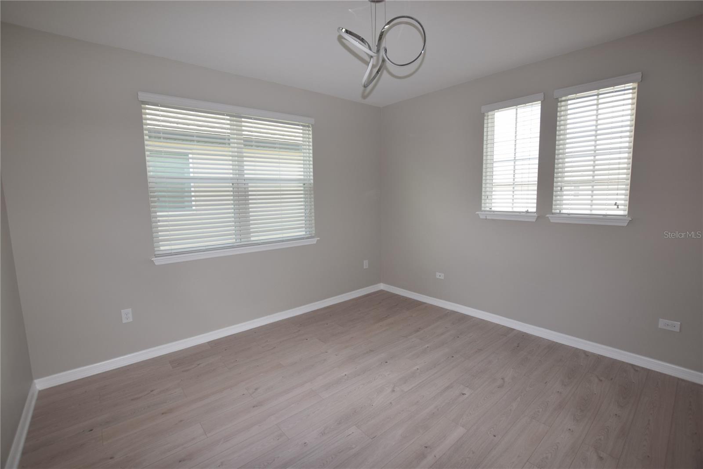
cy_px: 234
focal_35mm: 15
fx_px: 293
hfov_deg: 100.4
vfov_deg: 77.3
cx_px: 352
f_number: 5.6
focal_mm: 10
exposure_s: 1/125
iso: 320
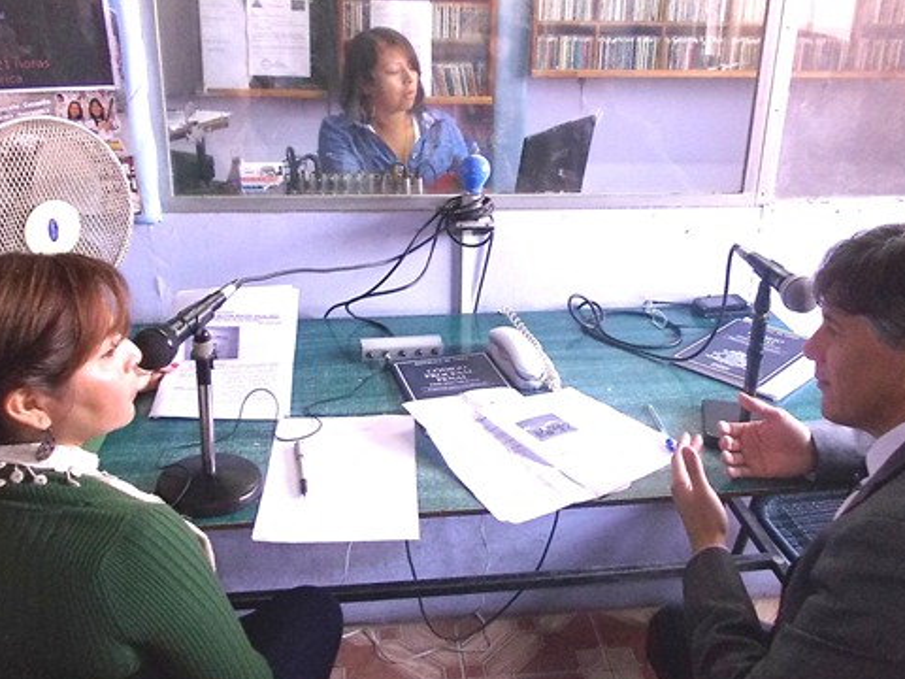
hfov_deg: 52.6
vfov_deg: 40.7
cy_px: 317
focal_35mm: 35
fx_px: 915
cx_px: 466
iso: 200
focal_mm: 4
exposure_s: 1/25
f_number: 2.7
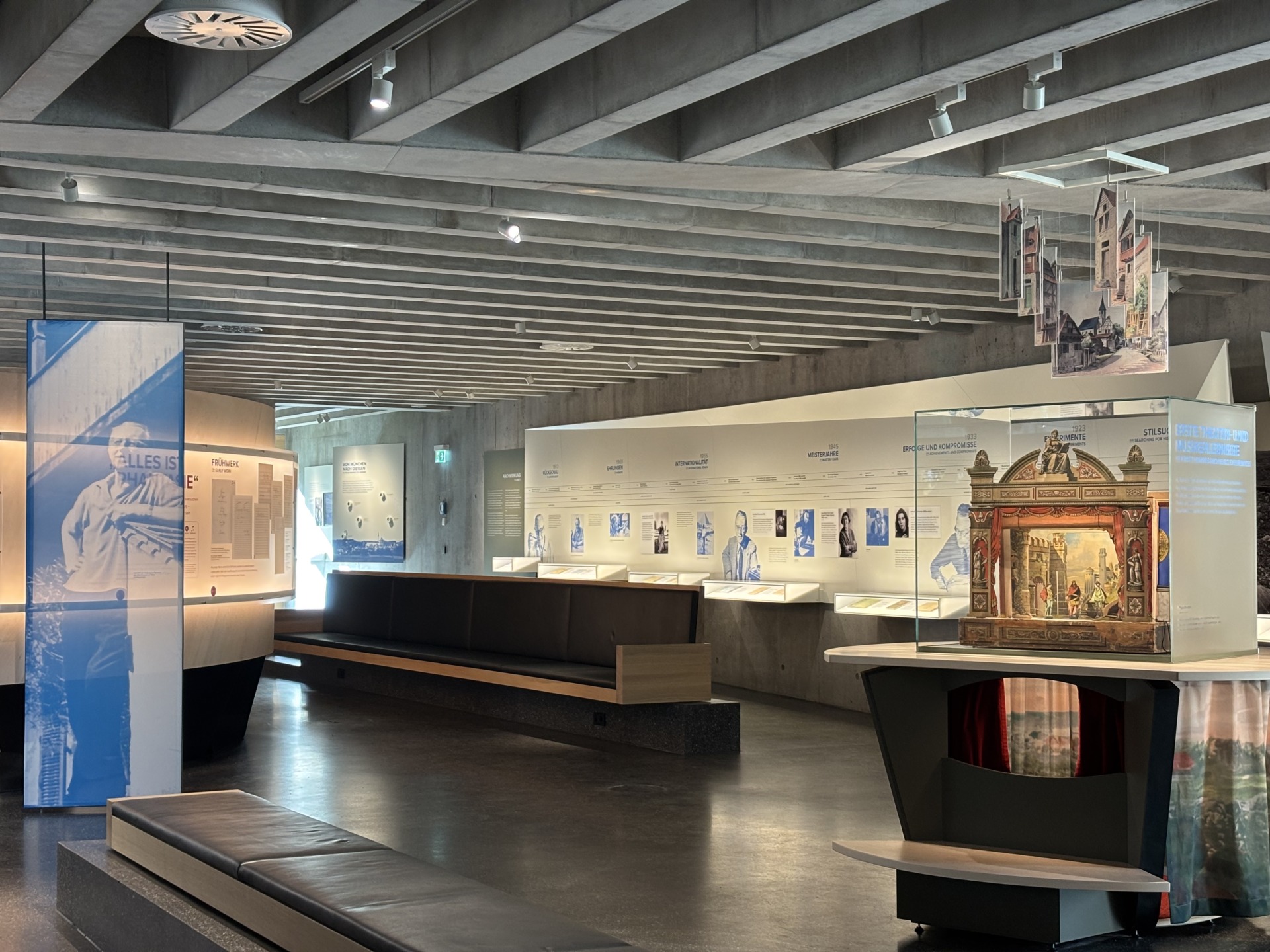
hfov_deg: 36.8
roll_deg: +0.0
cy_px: 476
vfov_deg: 28.0
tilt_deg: +1.1
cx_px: 635
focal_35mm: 52
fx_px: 1908
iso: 100
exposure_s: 1/58
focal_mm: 5.96
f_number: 1.6
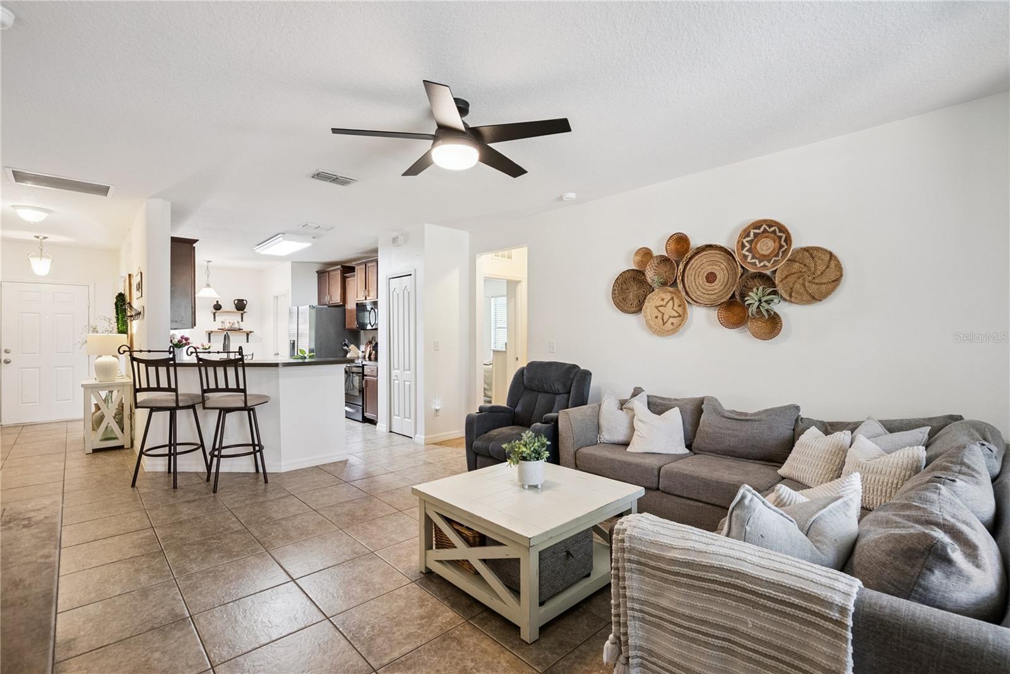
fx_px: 449
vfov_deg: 73.8
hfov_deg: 96.7
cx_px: 505
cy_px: 337
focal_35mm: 16
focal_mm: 16
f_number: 8
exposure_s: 1/40
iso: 1250
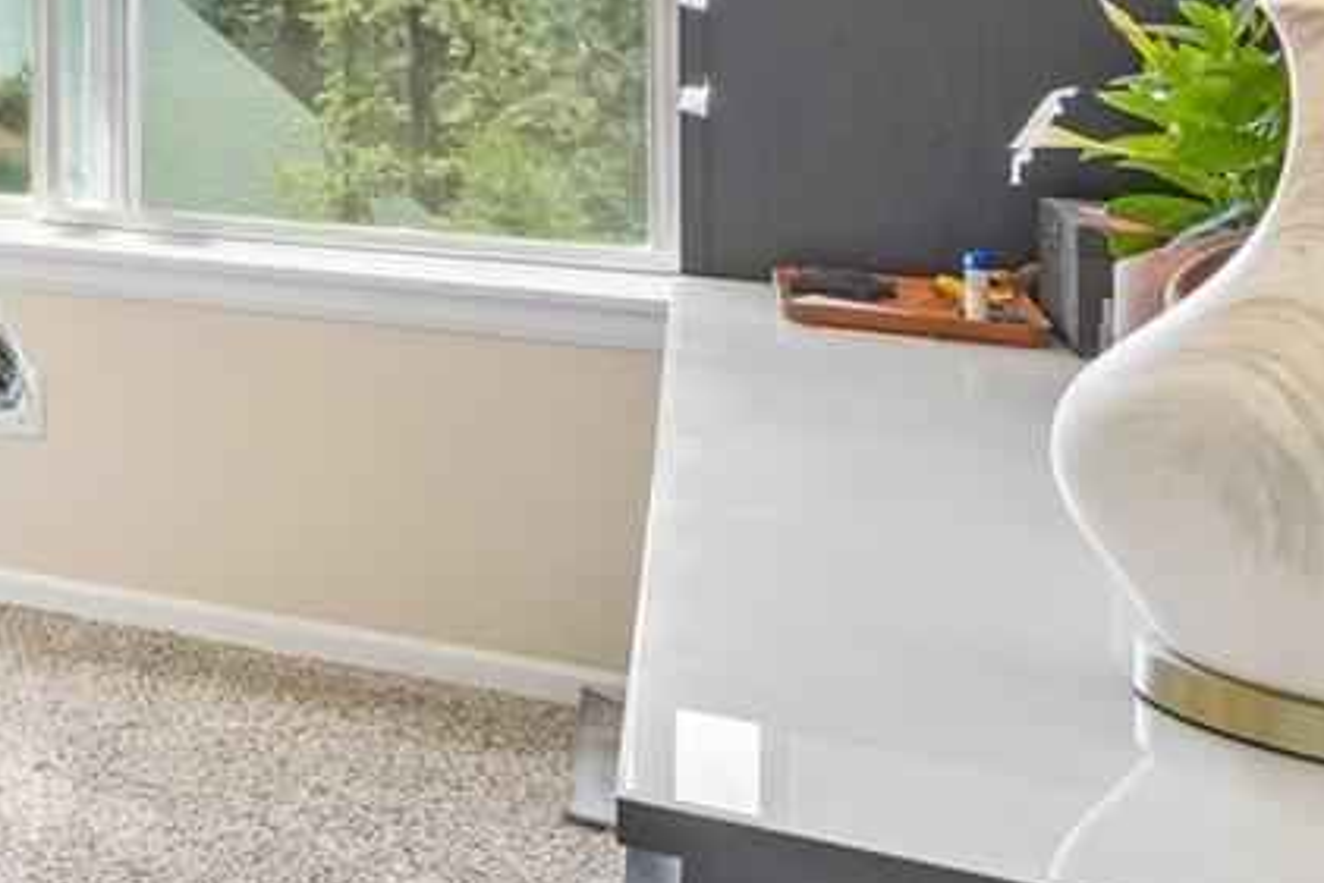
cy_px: -138
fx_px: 2097
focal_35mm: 57
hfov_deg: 23.1
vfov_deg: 22.2
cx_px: -934
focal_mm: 10
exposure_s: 1/25
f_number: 8
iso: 800
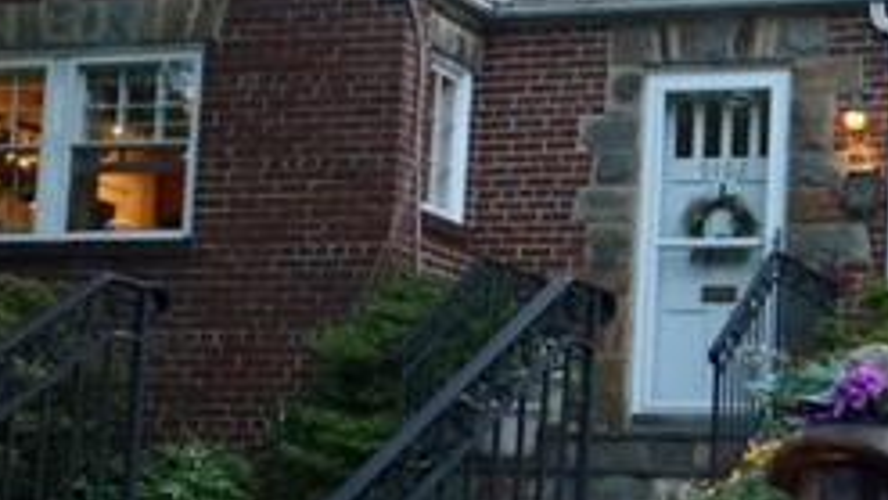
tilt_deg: +7.1
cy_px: 363
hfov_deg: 24.5
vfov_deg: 14.7
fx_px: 1931
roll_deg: -3.2
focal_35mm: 82
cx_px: 920
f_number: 2.2
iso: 100
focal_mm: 4.15
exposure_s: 1/30
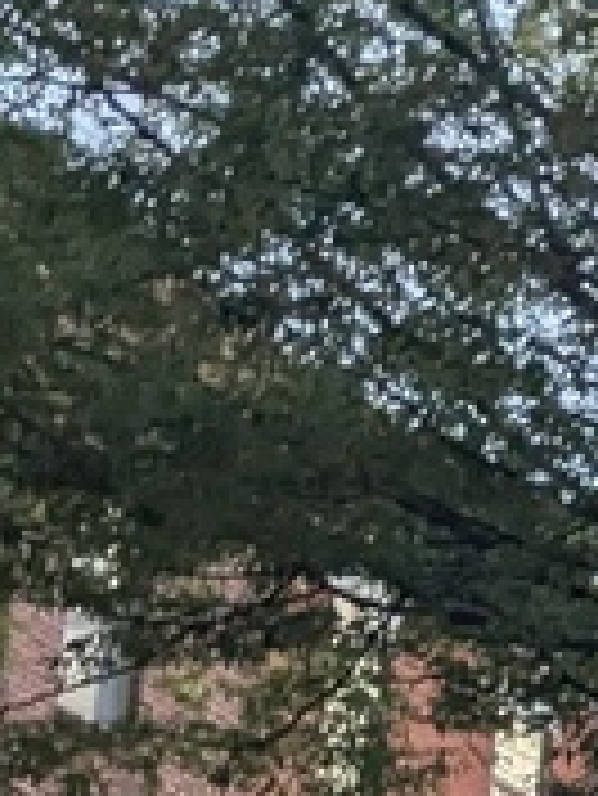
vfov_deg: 11.1
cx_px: 1745
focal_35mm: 163
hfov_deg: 7.9
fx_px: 3750
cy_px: 1552
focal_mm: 6.81
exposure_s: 1/60
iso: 306
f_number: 1.85
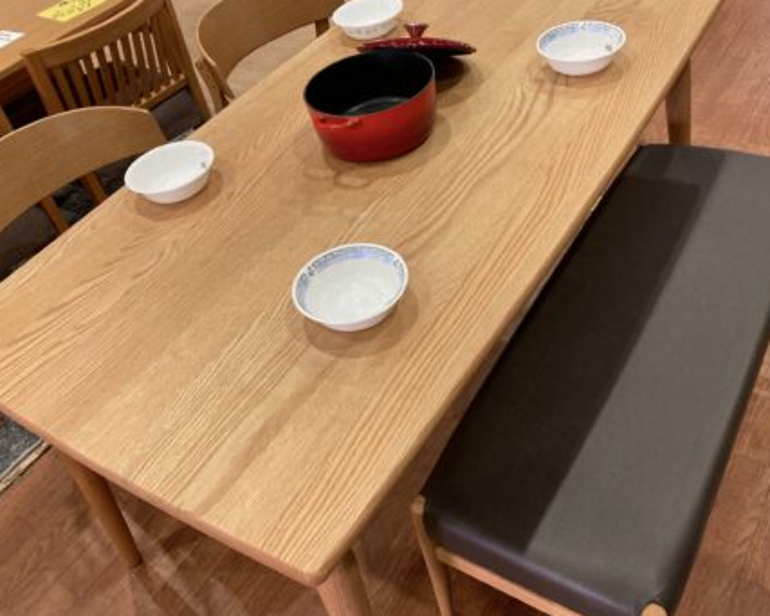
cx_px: 395
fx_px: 730
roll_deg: +12.9
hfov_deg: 55.6
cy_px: 296
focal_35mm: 32
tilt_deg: -42.2
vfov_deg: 45.8
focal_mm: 3.99
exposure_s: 1/50
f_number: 1.8
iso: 80
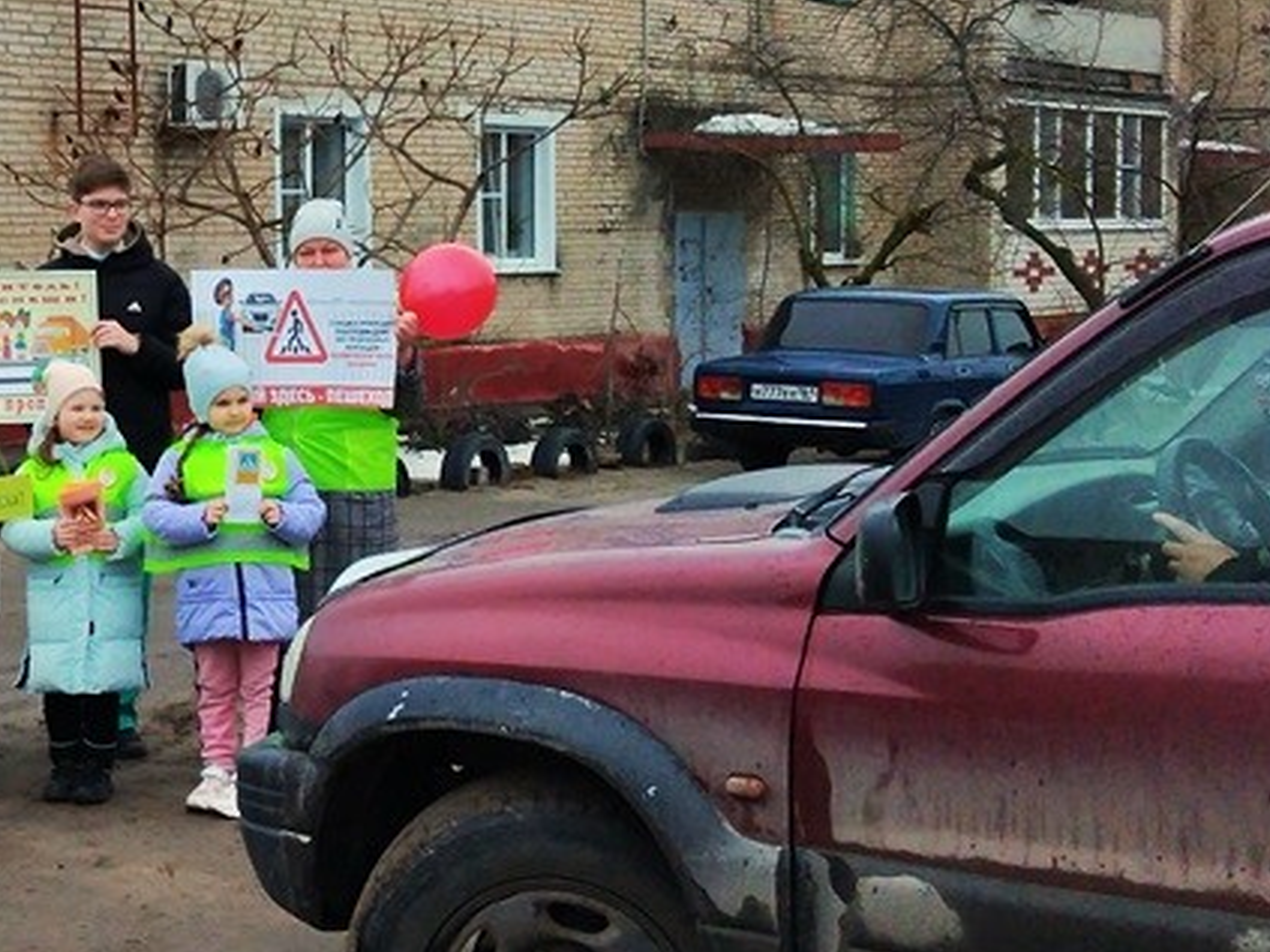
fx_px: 2311
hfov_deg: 29.9
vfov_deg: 23.2
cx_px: 219
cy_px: 309
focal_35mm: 63
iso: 100
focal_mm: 3.6
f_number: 1.8
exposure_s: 1/972
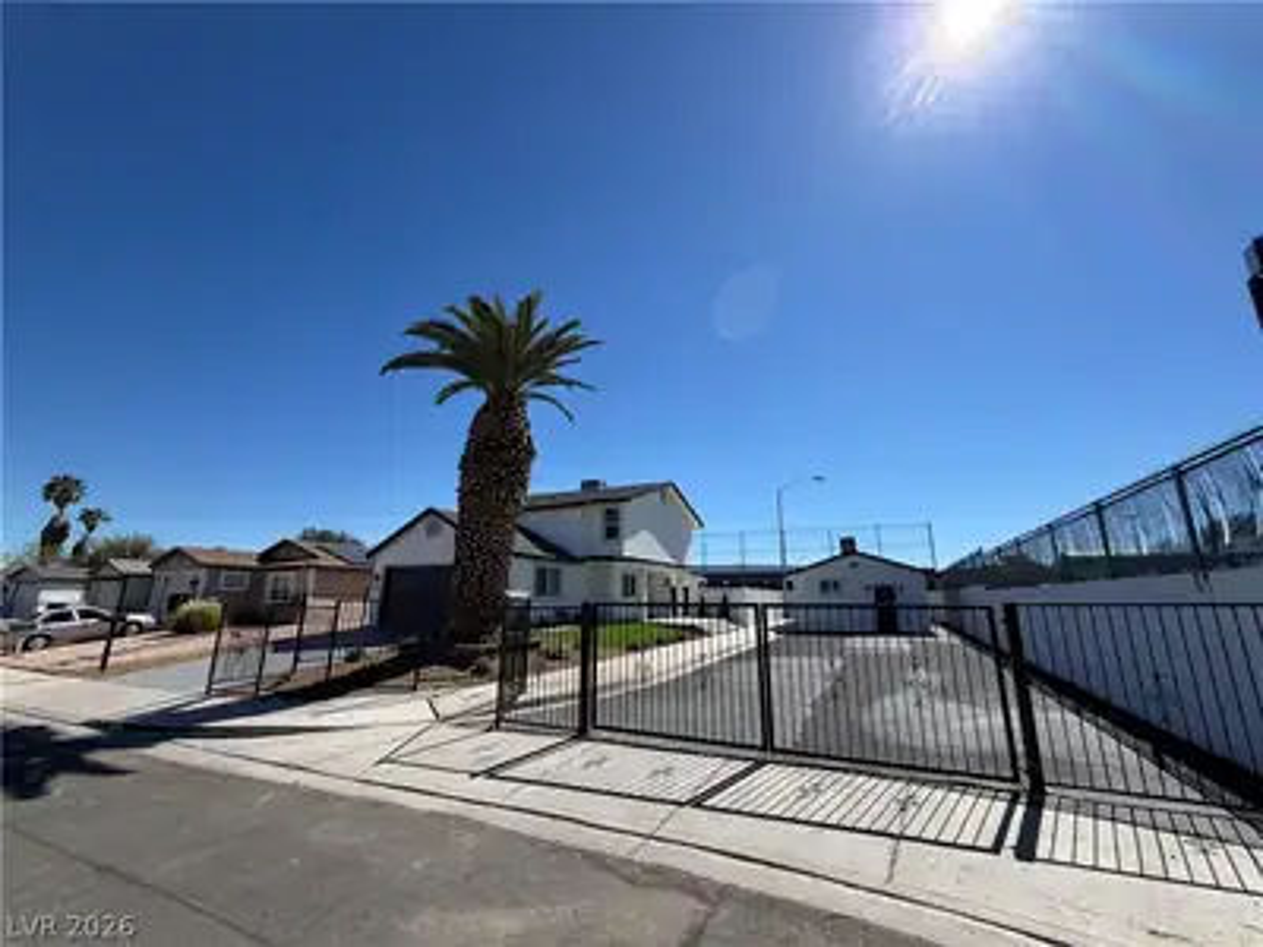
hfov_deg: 102.1
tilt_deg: +14.3
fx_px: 511
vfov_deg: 85.7
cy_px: 474
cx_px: 632
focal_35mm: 14
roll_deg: +0.2
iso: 20
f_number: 2.2
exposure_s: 1/1068
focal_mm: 2.22
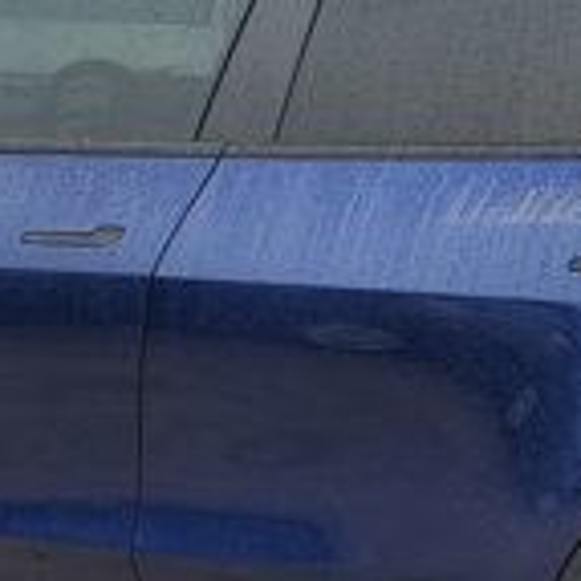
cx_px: 577
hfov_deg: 16.6
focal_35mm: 103
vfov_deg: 16.8
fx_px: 1956
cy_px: 423
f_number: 2.4
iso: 50
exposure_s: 1/266
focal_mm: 4.3
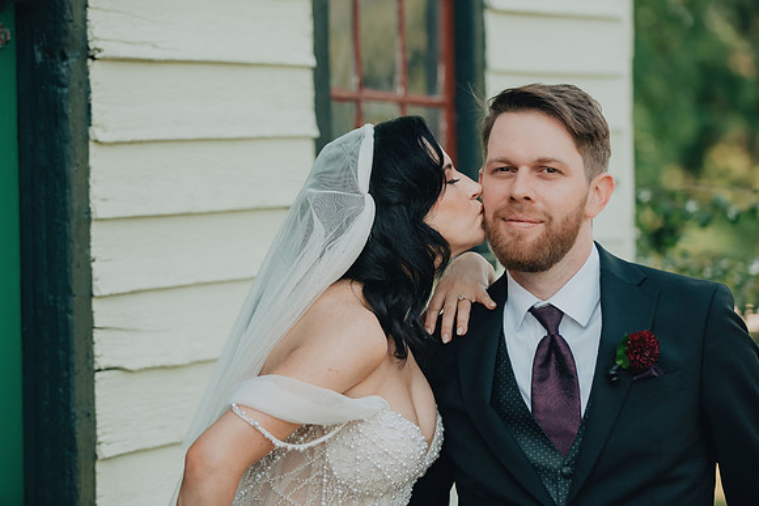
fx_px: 2320
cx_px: 380
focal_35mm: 110
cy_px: 253
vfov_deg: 12.5
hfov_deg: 18.6
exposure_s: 1/2000
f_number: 3.5
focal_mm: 110
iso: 800
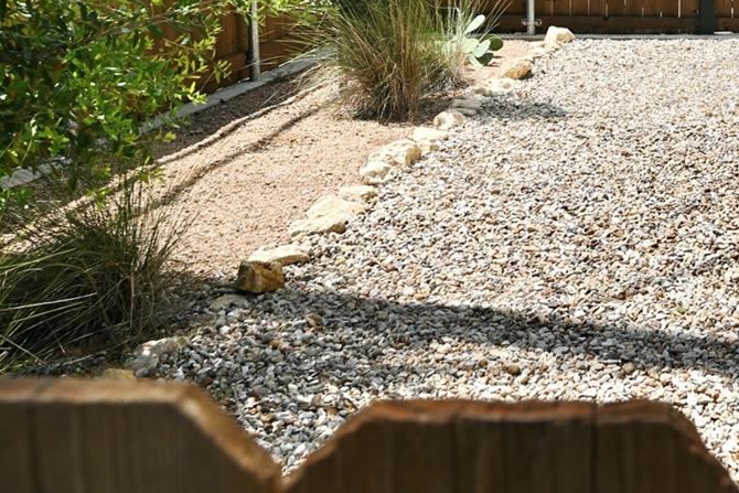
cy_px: 2
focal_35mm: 57
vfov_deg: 23.0
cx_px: 722
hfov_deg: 32.7
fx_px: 1161
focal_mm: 18.5
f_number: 8
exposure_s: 1/400
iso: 100
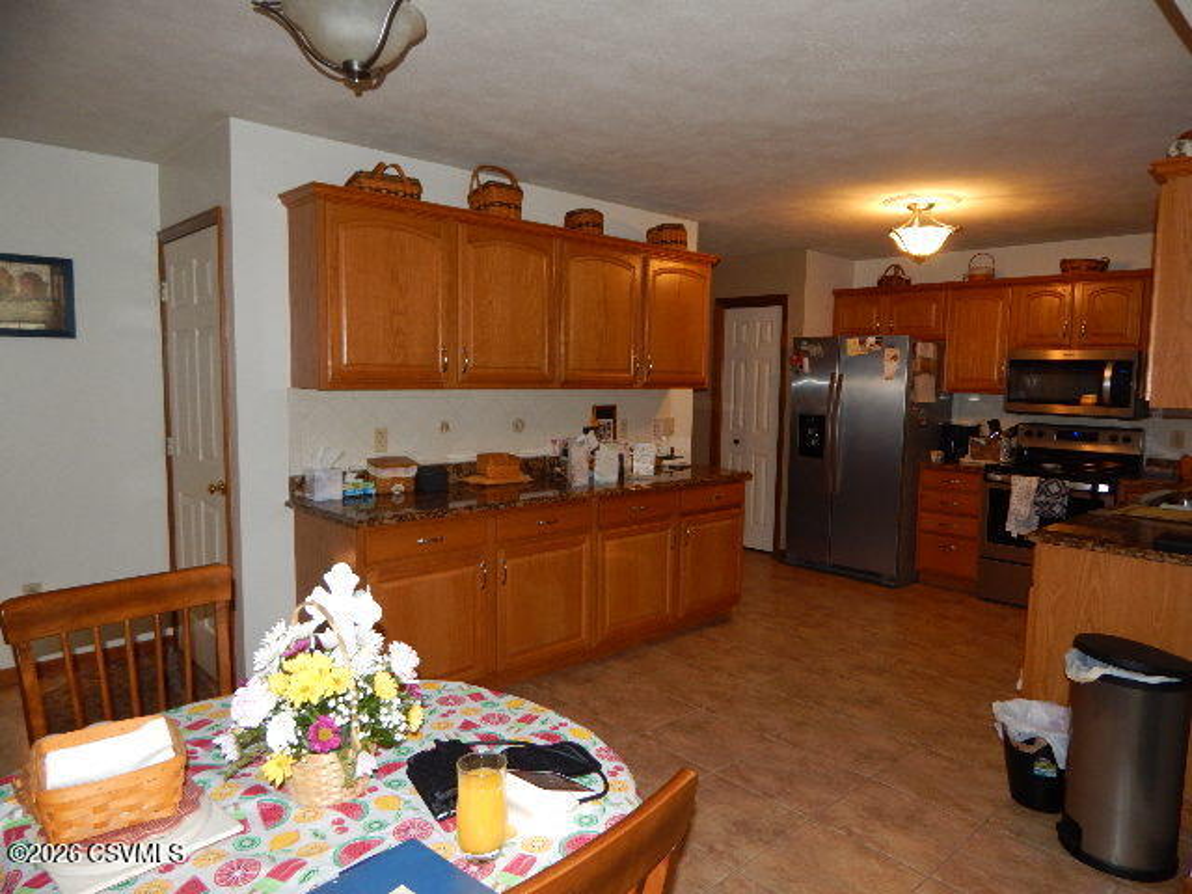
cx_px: 596
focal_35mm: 22
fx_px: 758
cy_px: 447
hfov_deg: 76.4
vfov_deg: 61.1
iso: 200
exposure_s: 1/30
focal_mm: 4
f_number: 3
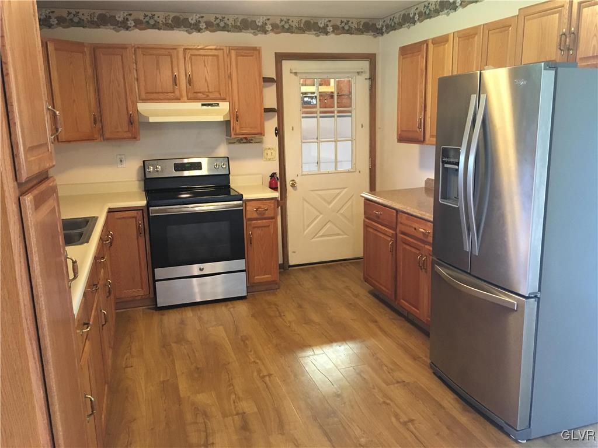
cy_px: 224
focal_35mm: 29
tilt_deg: -12.0
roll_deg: +0.9
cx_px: 299
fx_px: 501
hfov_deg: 61.7
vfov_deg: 48.2
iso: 200
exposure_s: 1/17
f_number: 2.2
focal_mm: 4.15
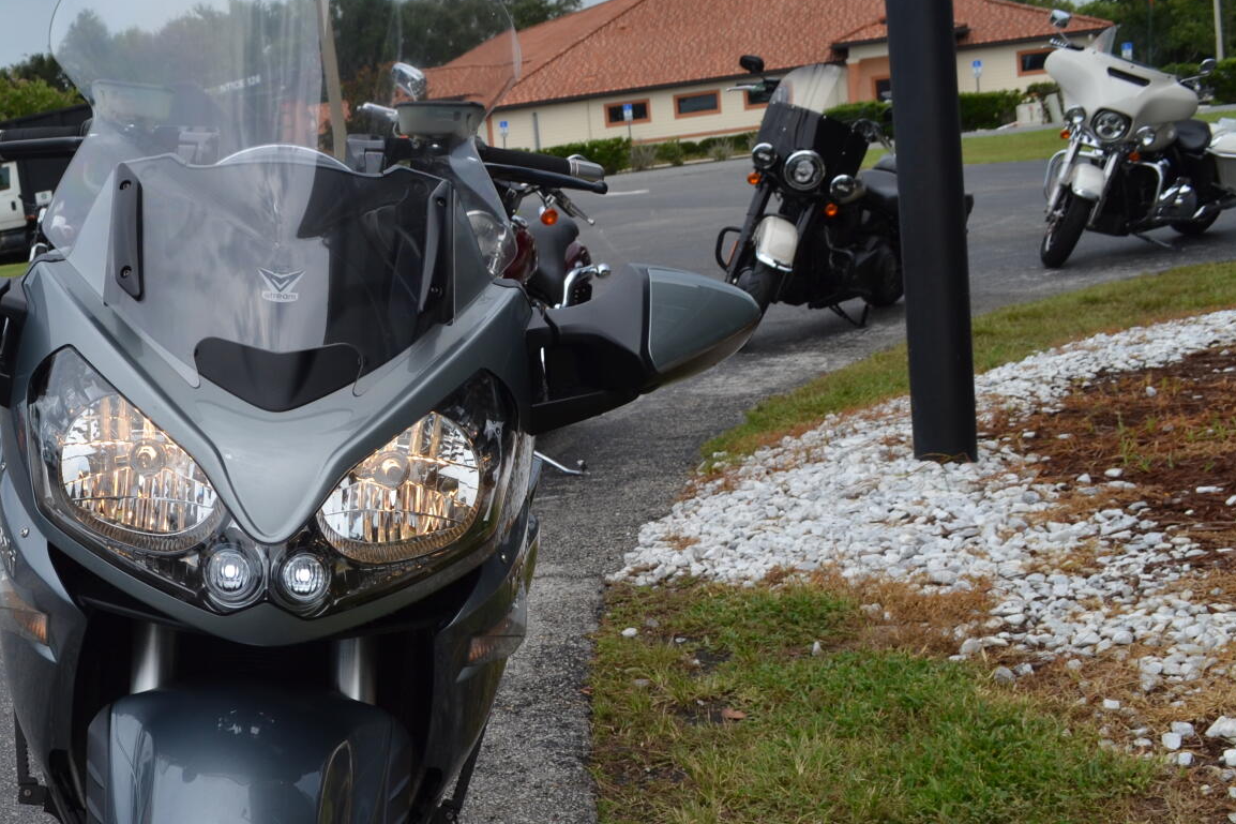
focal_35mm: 52
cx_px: 281
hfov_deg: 37.1
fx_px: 1785
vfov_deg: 25.7
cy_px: 604
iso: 100
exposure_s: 1/250
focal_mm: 20
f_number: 8
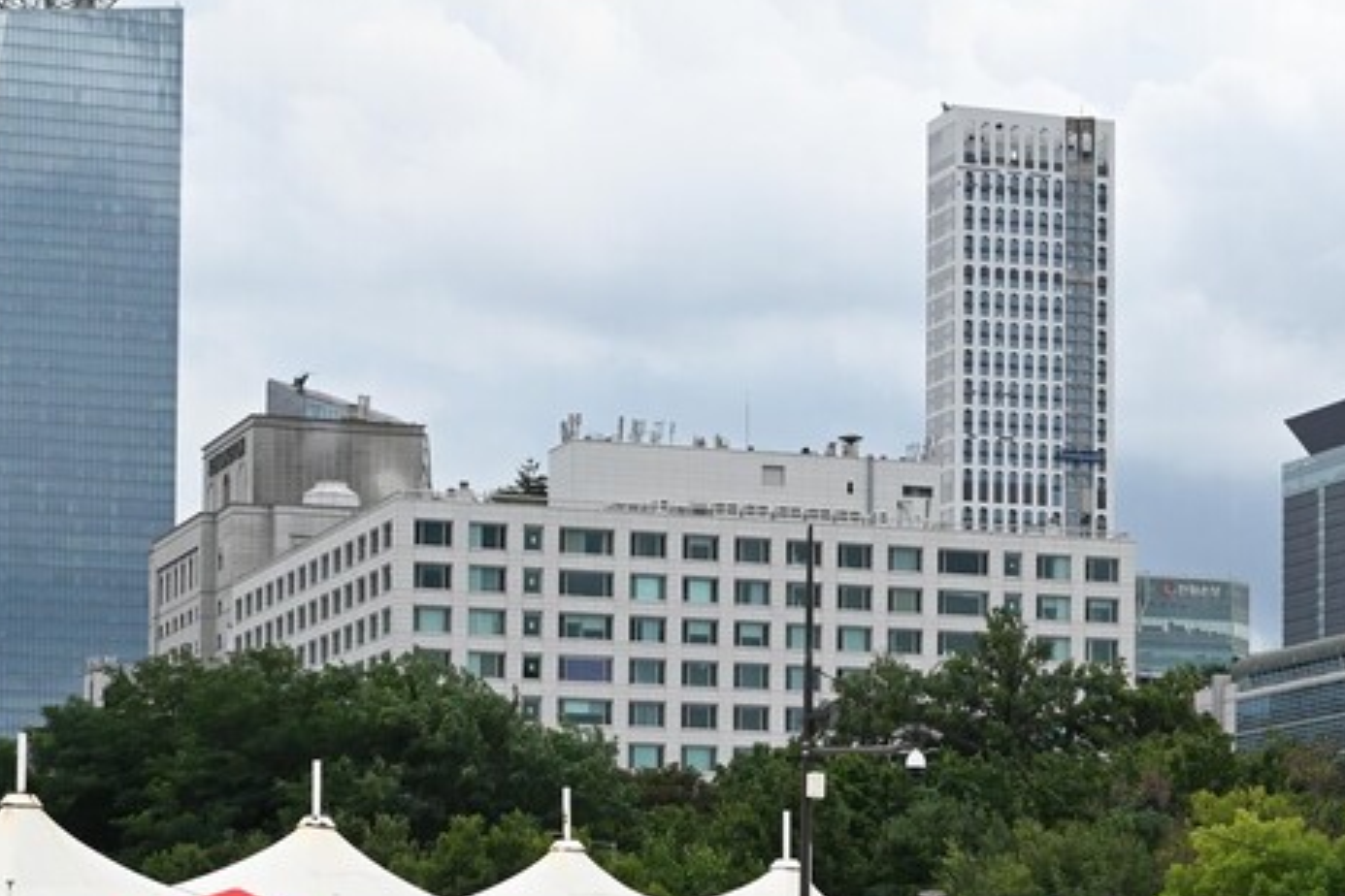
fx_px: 3997
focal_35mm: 107
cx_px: 1112
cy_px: 836
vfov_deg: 12.7
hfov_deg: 18.9
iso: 560
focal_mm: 52
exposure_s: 1/1600
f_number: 8
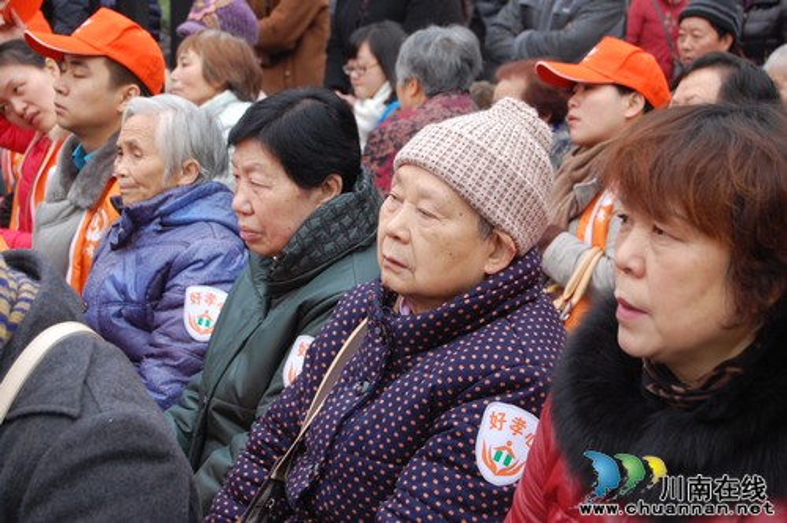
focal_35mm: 82
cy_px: 262
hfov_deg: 24.6
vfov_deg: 16.5
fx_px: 1801
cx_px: 394
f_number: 6.3
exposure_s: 1/160
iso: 800
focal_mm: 55
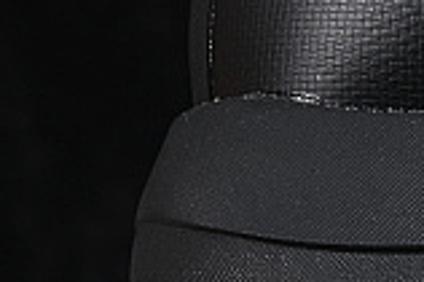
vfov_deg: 2.7
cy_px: -161
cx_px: 1084
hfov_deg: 3.9
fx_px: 6036
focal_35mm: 513
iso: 160
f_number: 6.3
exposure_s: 1/60
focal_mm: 50
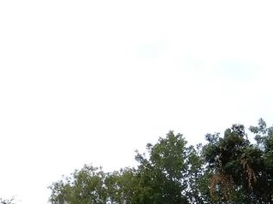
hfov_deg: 25.3
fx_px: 607
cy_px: 318
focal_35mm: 77
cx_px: 139
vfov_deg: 17.1
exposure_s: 1/500
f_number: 3.4
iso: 80
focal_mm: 4.3
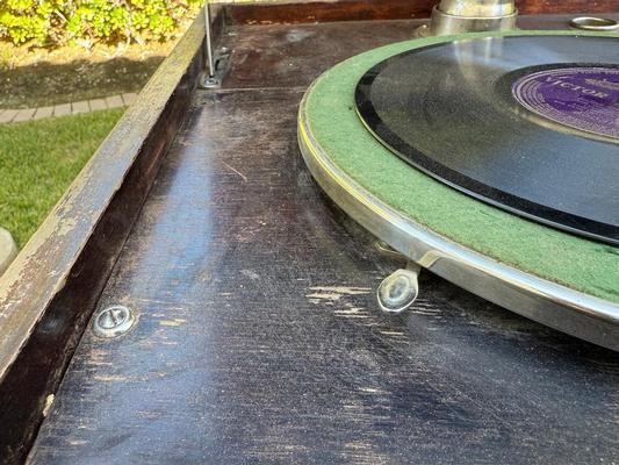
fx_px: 429
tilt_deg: -37.8
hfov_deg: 71.6
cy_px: 232
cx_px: 310
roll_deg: +0.3
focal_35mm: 24
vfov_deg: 56.8
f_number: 2.2
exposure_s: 1/99
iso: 80
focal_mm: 2.22
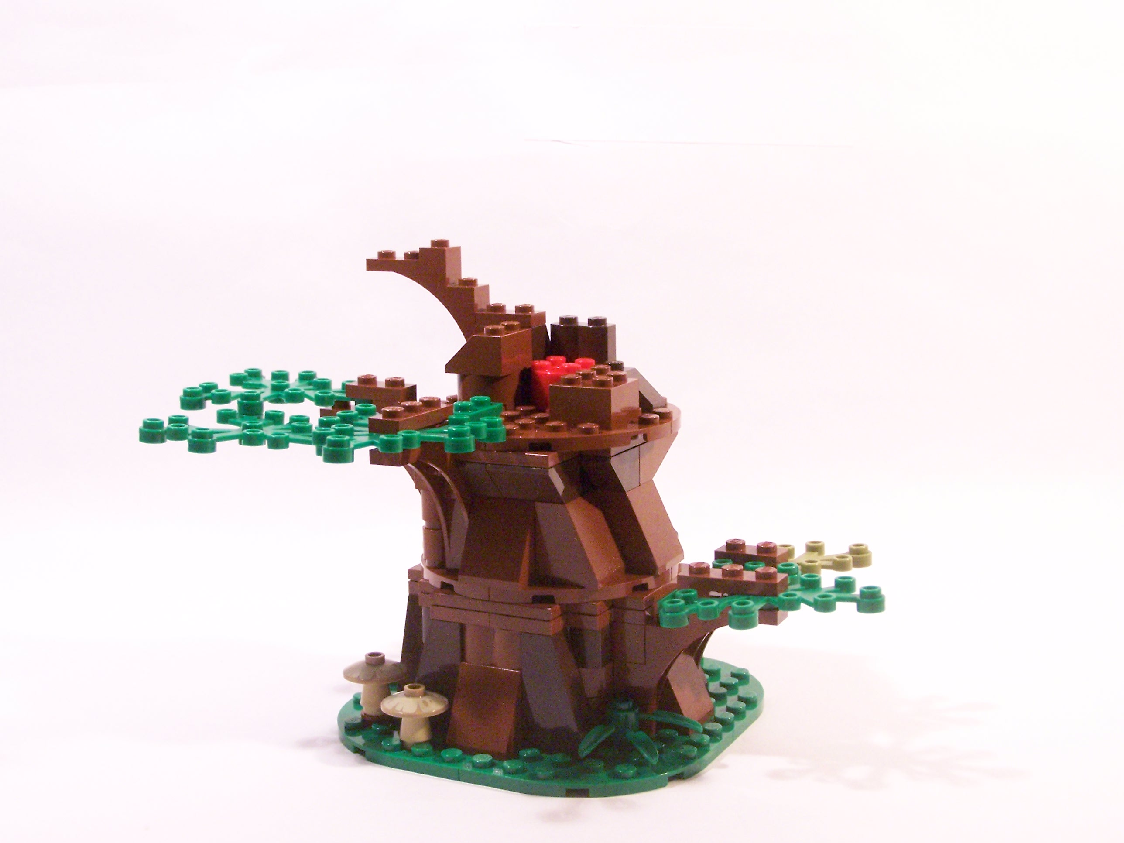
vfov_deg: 28.6
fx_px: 1656
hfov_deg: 37.5
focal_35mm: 51
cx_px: 562
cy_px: 422
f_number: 4
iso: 400
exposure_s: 1/30
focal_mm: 8.5
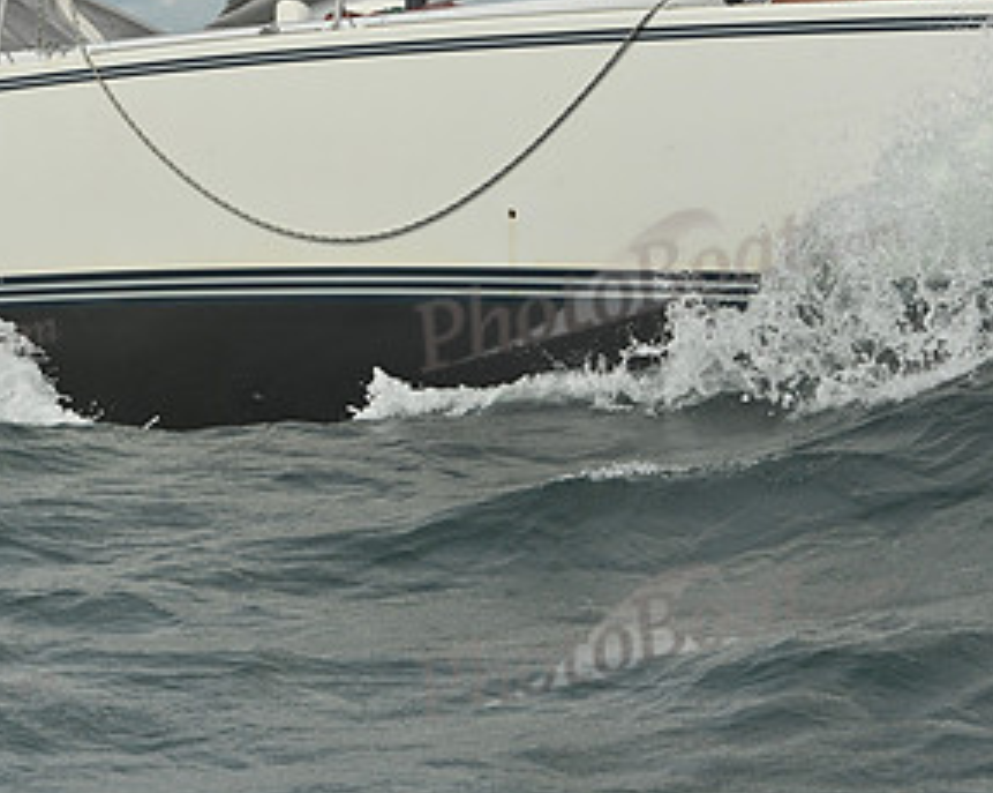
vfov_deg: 7.4
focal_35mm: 209
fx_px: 6136
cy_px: 151
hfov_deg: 9.2
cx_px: 239
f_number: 11
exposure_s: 1/1250
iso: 320
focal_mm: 110
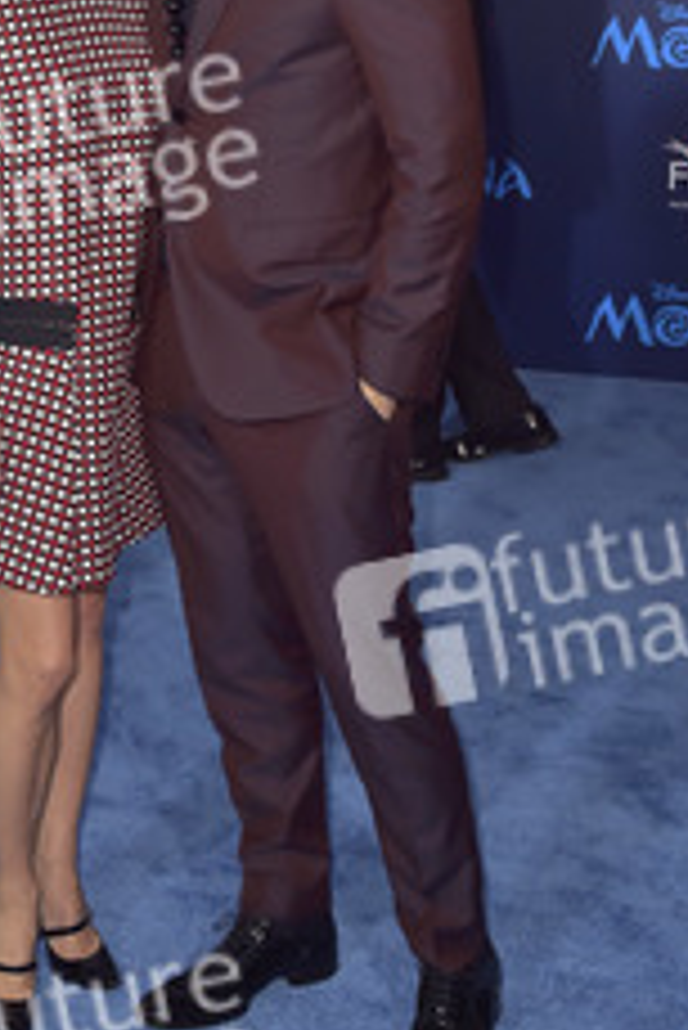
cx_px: 160
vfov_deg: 35.4
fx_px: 1603
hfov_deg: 23.9
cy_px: 387
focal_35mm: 56
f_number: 4.5
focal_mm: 32
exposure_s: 1/320
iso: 400
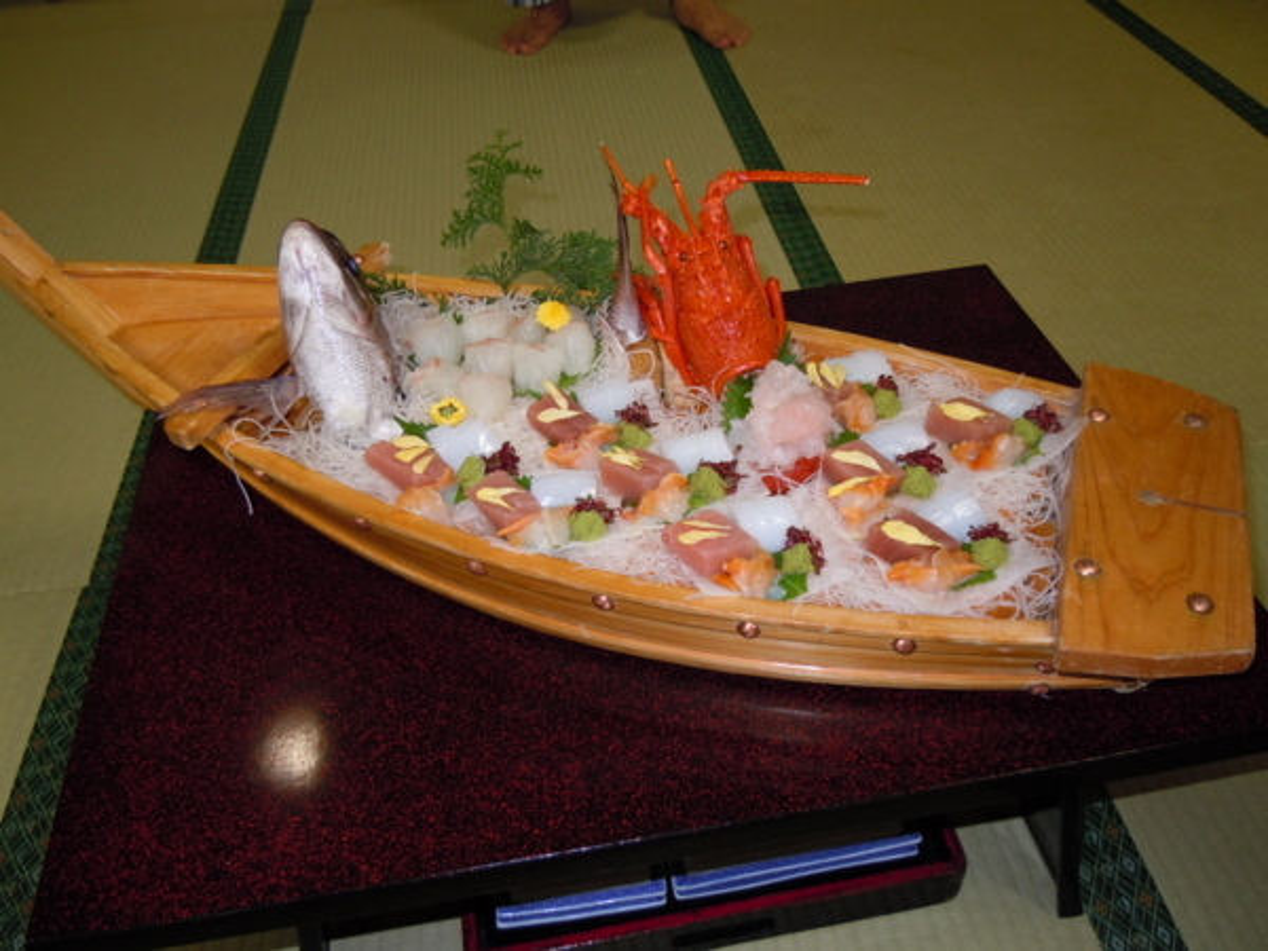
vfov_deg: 46.8
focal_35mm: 30
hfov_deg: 60.0
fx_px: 1099
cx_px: 634
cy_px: 476
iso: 200
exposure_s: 1/30
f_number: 3.5
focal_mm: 5.4
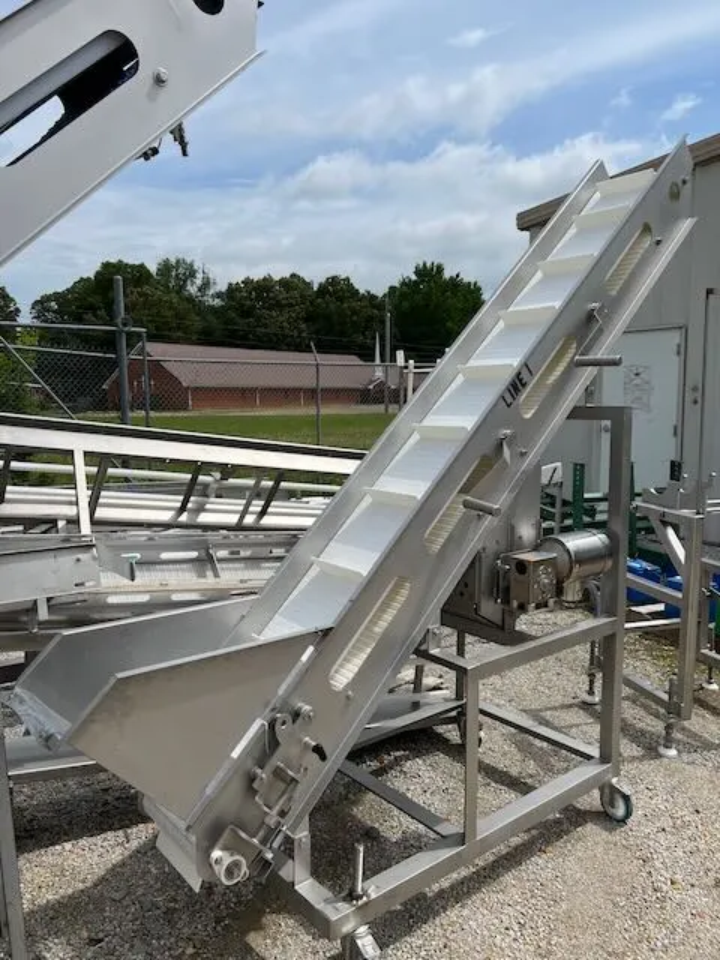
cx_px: 360
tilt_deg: -7.3
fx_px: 721
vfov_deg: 67.3
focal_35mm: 26
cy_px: 480
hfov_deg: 53.1
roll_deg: +0.9
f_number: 1.5
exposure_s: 1/6993
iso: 50
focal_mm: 5.7
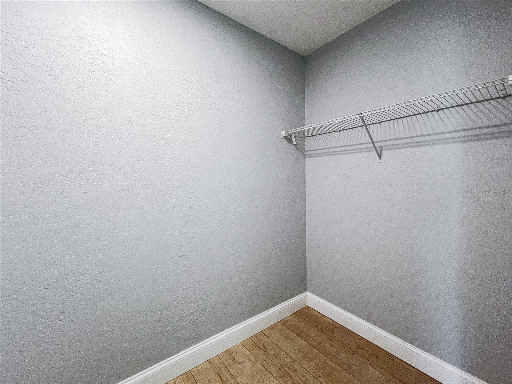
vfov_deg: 89.9
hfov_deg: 106.2
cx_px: 256
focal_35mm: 13
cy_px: 192
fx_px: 192
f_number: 1.8
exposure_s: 1/60
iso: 200
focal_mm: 1.57
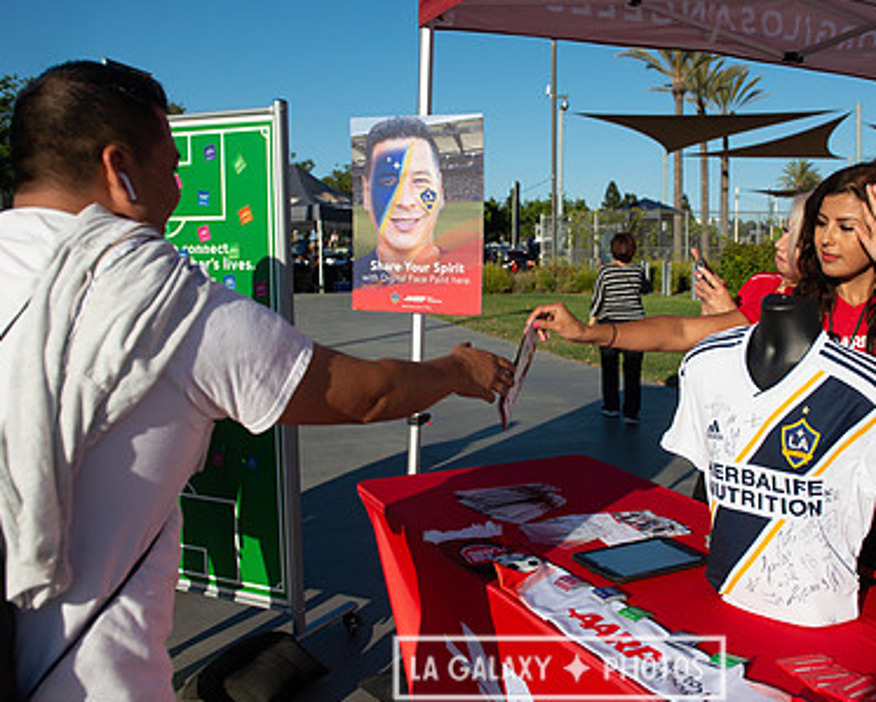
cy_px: 316
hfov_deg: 50.9
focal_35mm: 35
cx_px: 559
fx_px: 908
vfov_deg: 42.2
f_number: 4
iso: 200
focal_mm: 24
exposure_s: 1/3200
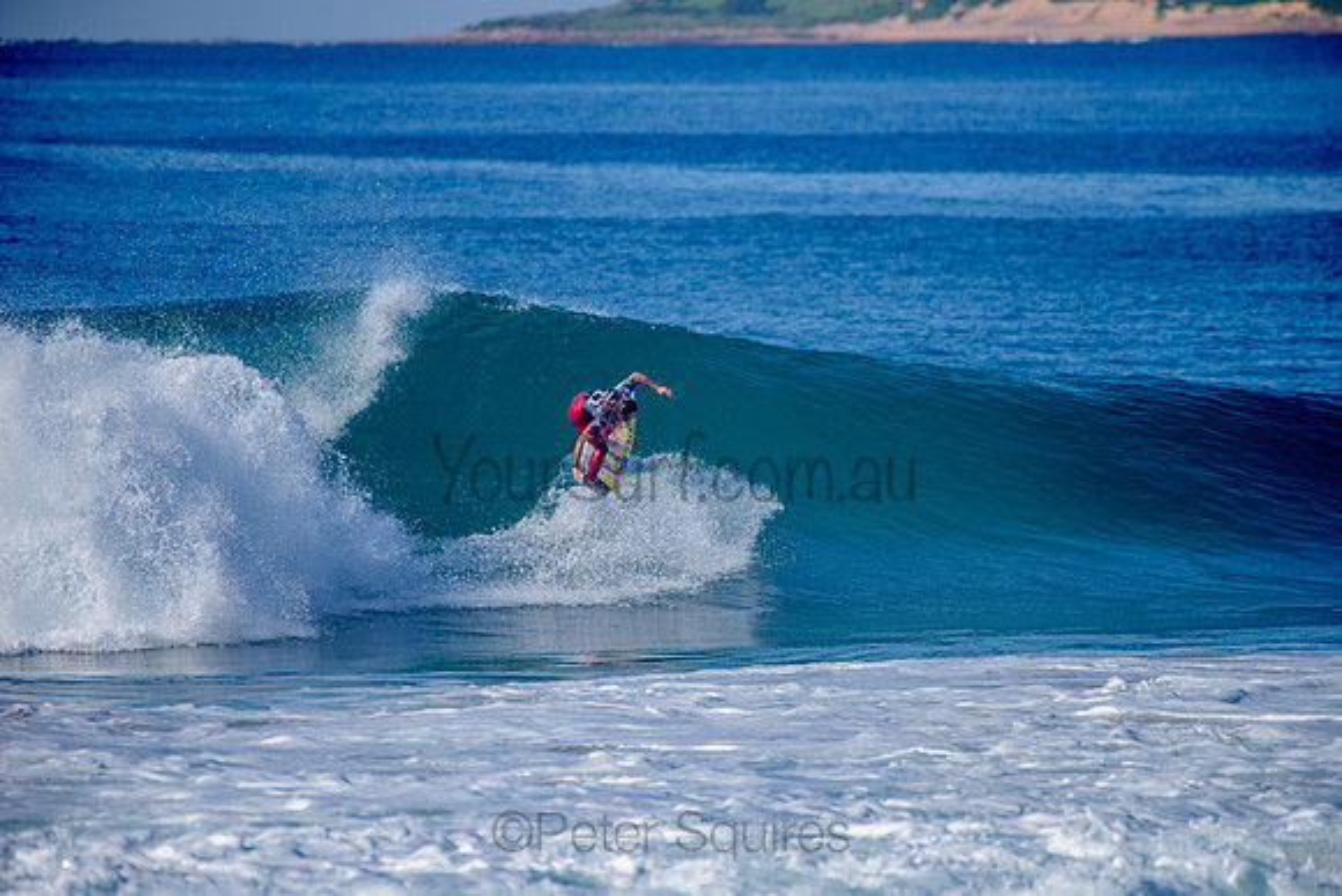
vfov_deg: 2.8
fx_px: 18642
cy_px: 448
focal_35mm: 500
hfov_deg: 4.1
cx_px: 671
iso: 140
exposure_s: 1/1600
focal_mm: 500
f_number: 5.6
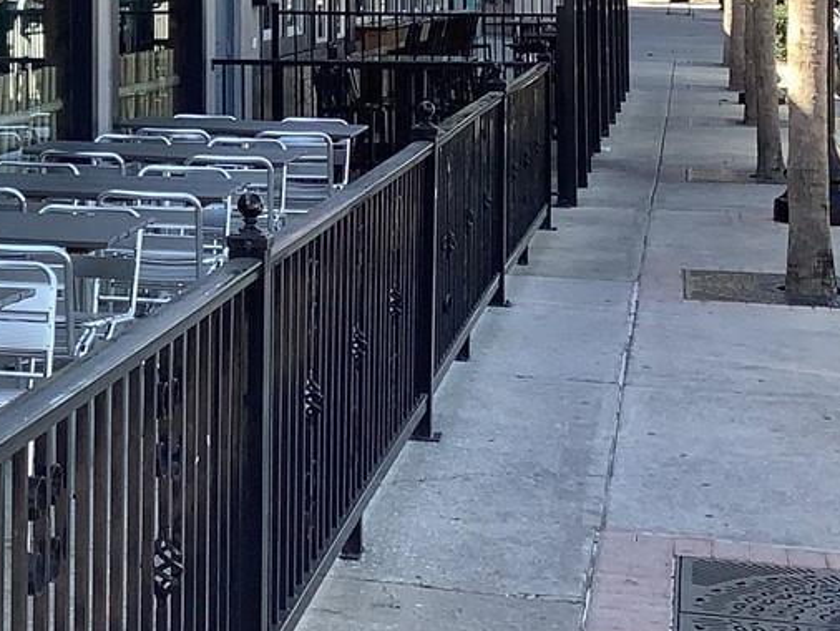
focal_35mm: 98
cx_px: -184
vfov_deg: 14.8
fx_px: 2379
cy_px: -3
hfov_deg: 18.9
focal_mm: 3.3
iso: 25
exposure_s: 1/321
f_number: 2.4
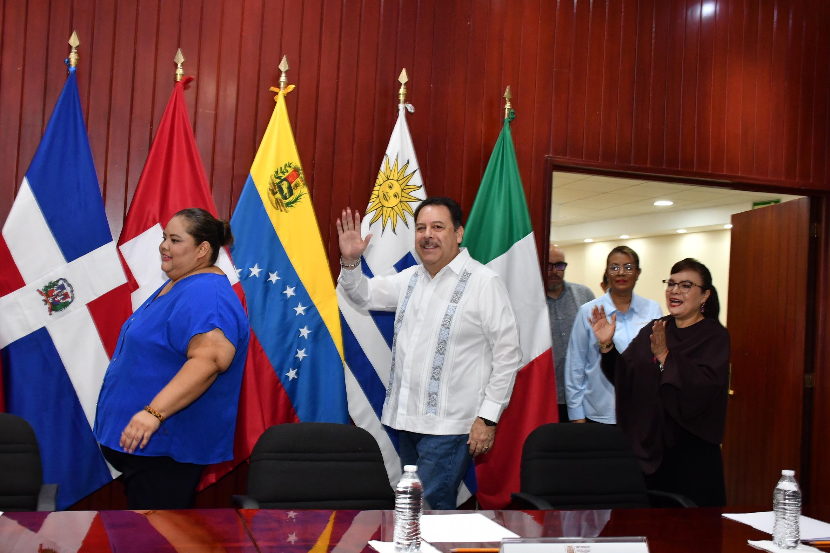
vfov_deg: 33.4
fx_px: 922
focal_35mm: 40
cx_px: 393
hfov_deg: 48.4
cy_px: 311
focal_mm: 23
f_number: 5.6
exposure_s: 1/100
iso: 1250
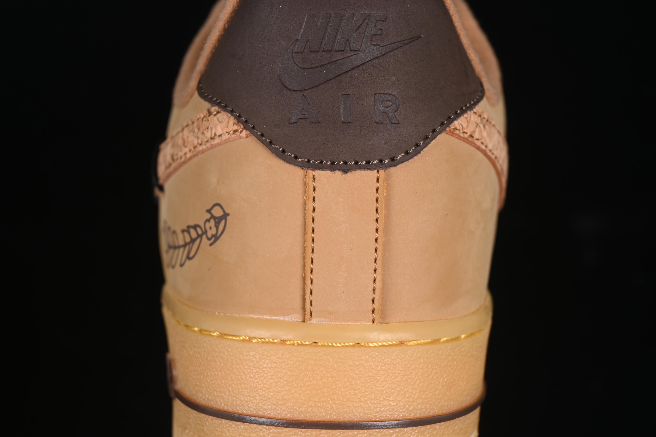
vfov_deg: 18.2
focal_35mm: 75
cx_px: 328
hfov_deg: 27.0
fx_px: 1367
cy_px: 218
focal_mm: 50
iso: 160
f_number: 6.3
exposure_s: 1/80
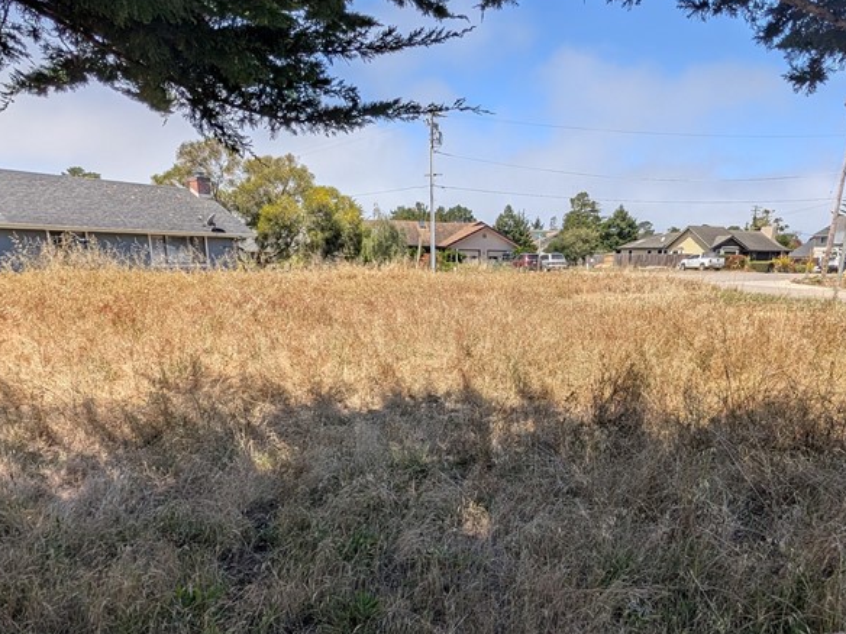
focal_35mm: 21
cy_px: 417
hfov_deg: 78.7
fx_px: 513
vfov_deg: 62.1
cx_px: 469
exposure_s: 1/2342
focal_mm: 2.02
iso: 54
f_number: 1.7
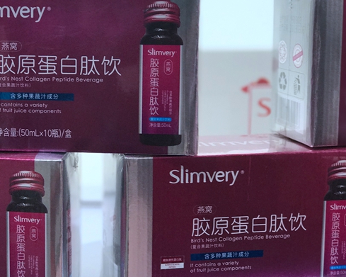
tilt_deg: -10.5
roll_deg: +1.2
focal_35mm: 91
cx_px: 82
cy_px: 140
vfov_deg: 16.9
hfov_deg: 20.9
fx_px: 932
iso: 32
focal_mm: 6.6
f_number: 2.8
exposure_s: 1/100
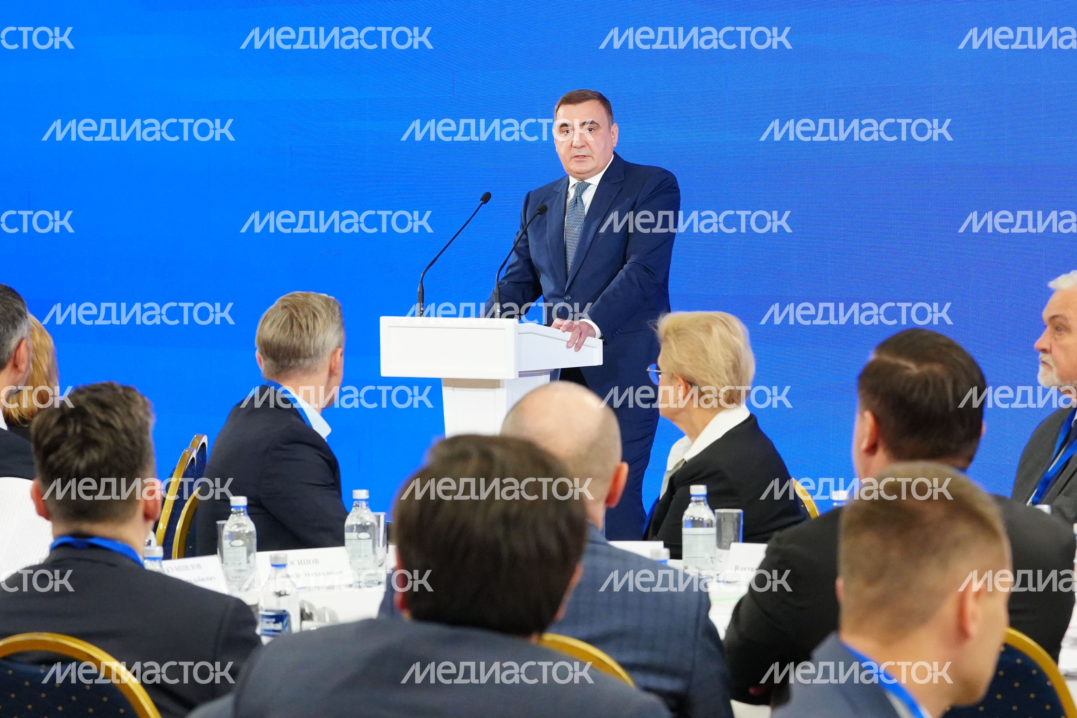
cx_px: 538
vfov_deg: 7.6
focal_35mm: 180
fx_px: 5385
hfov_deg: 11.4
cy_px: 359
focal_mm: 120
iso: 4000
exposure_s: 1/80
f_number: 9
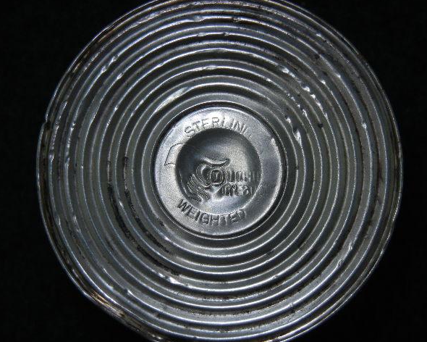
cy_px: 170
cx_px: 229
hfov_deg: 26.4
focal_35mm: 72
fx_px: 910
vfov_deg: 21.3
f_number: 8.2
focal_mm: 12.2
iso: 200
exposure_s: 1/30
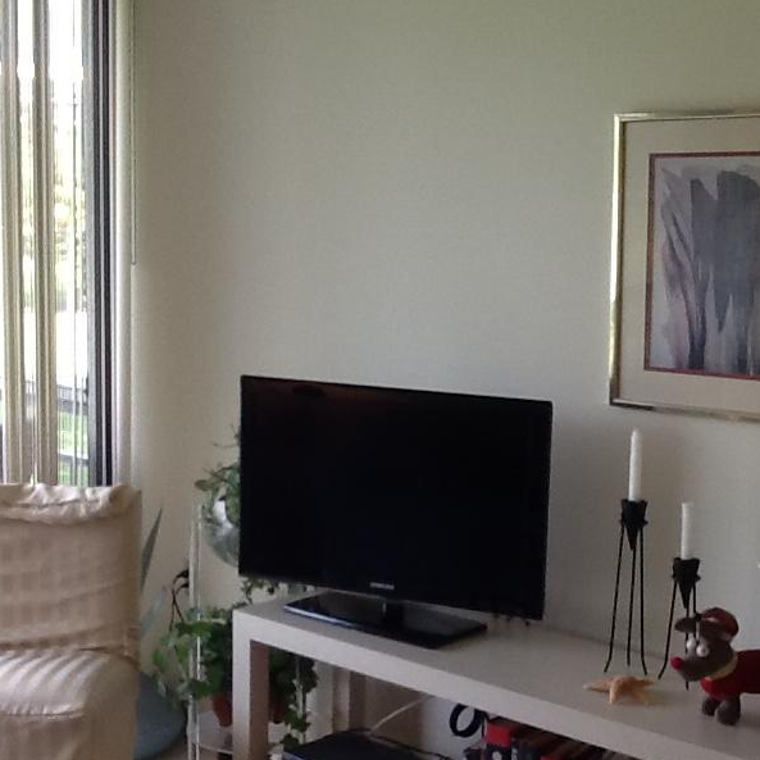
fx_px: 1565
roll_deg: -0.9
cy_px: 436
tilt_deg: -9.1
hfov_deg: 27.2
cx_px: 459
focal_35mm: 63
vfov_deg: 27.3
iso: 50
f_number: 2.4
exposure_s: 1/40
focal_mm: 2.03
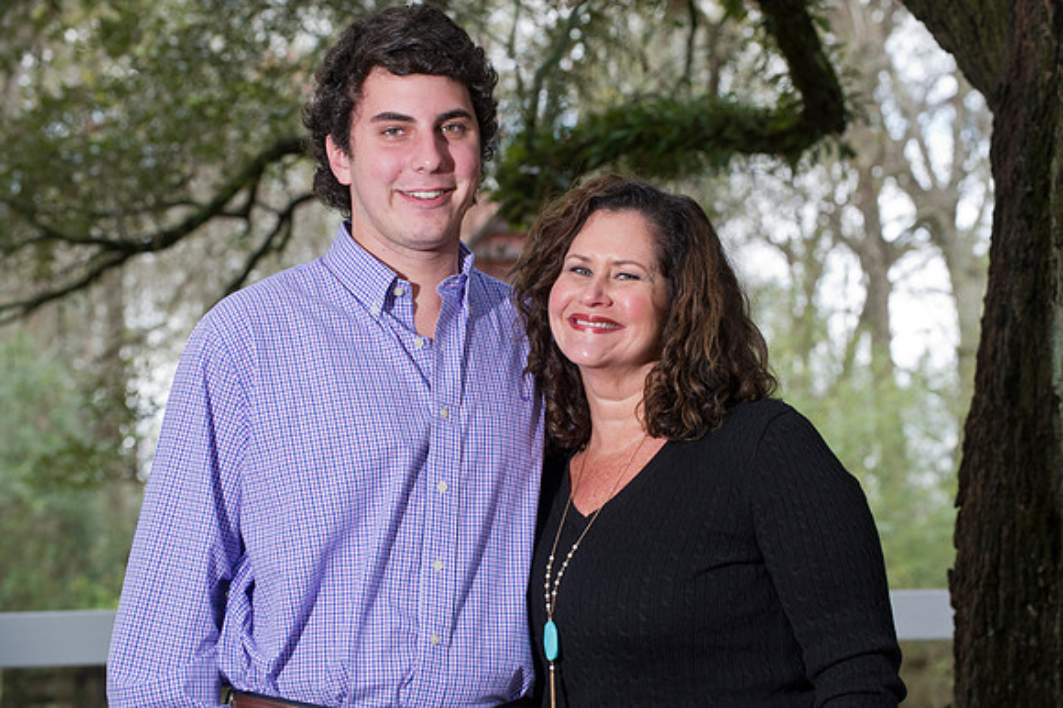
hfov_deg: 17.7
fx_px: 3423
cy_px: 354
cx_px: 532
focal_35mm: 116
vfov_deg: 11.8
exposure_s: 1/100
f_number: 6.3
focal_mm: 116
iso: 1250
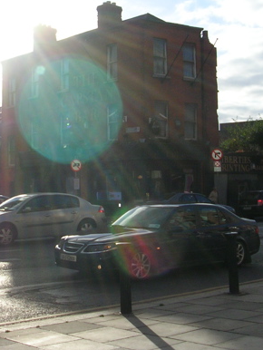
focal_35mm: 63
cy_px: 137
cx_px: 71
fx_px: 637
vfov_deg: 30.6
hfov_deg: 23.1
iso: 71
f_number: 5.6
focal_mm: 5.8
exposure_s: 1/576
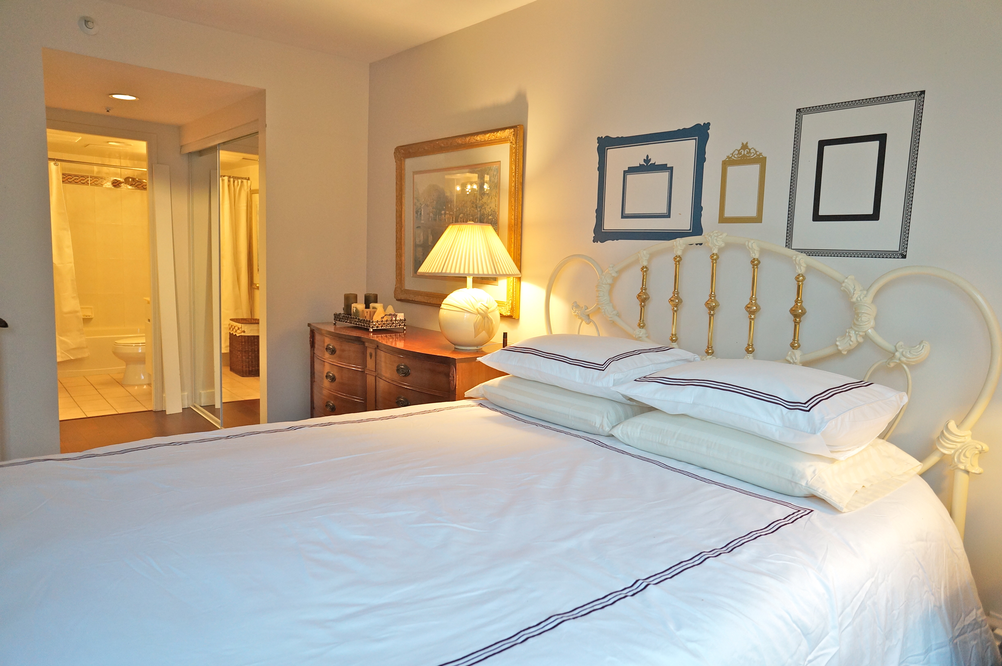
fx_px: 667
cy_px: 333
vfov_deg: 53.0
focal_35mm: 24
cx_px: 501
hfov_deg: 73.8
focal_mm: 16
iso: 800
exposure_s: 1/60
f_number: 4
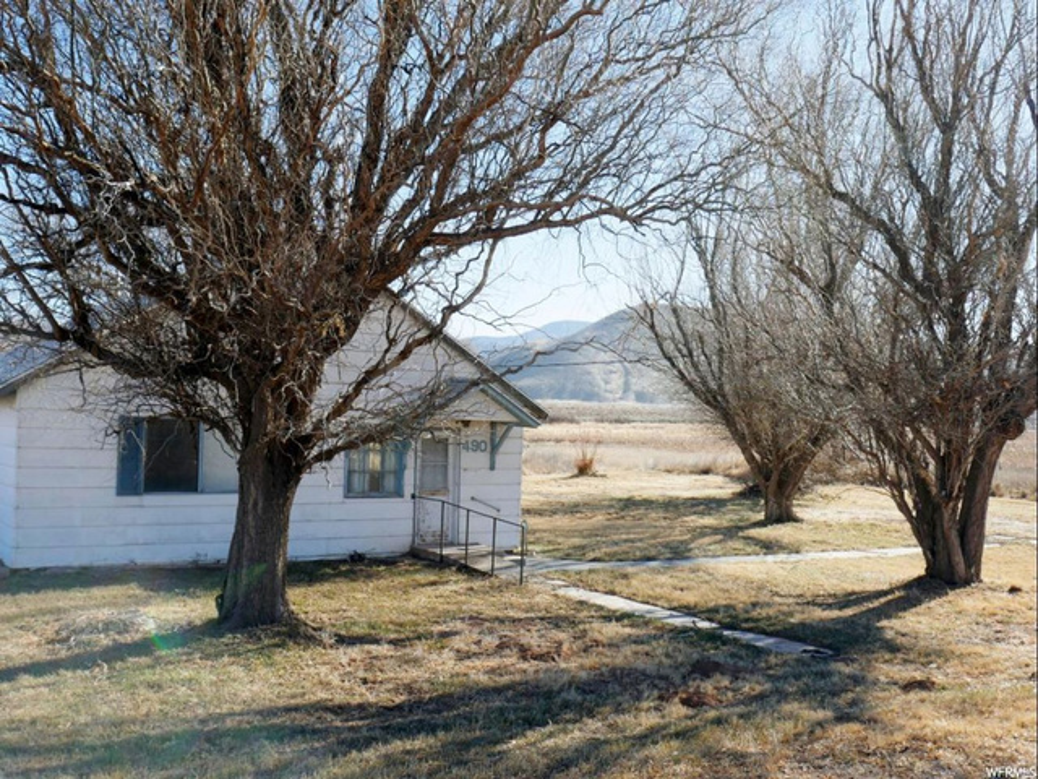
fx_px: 1199
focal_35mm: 40
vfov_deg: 36.0
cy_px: 390
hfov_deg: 46.8
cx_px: 519
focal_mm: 20
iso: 200
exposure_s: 1/320
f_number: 8
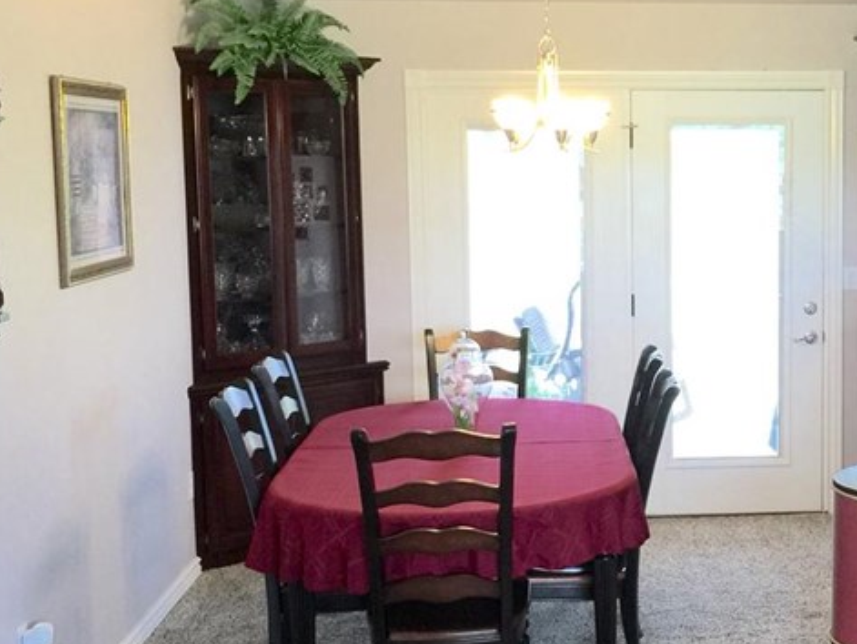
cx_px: 741
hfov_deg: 29.6
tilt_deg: -5.6
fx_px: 1561
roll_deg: -0.9
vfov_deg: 23.3
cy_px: 333
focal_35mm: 63
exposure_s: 1/15
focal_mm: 4.15
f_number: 2.2
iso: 50
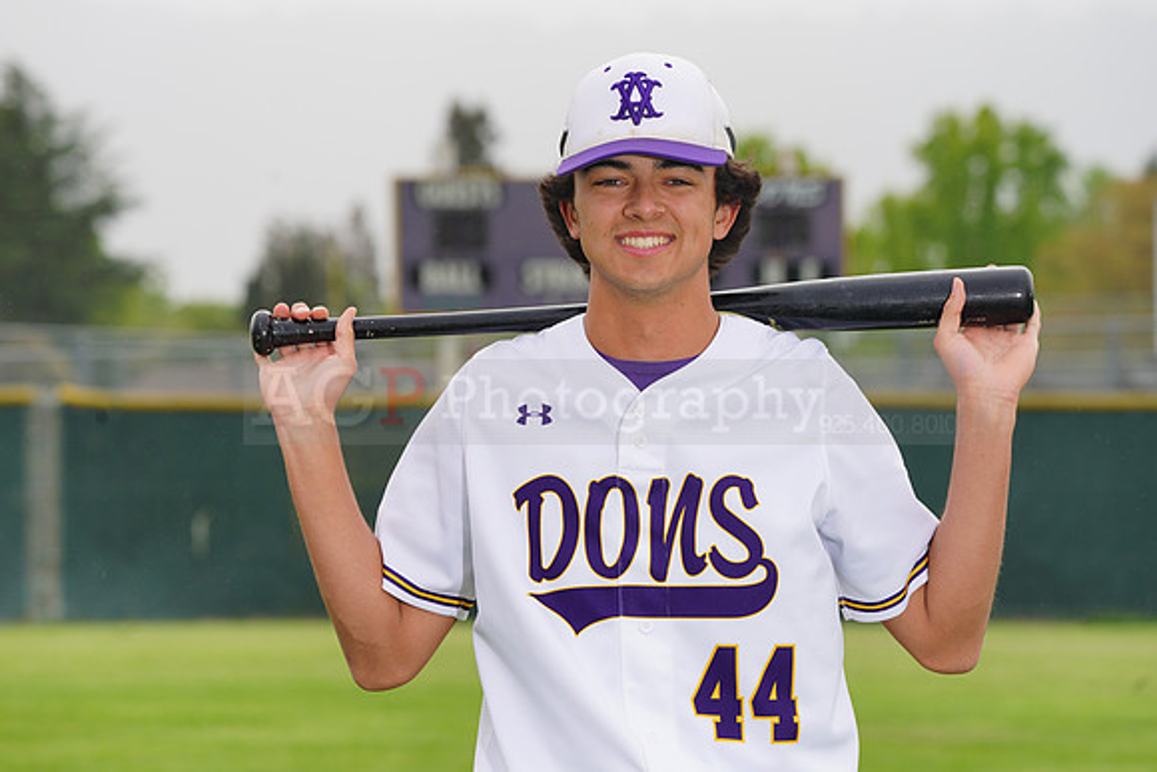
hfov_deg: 10.4
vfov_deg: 6.9
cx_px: 578
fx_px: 6365
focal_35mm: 198
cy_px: 386
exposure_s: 1/250
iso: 160
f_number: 9
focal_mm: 198
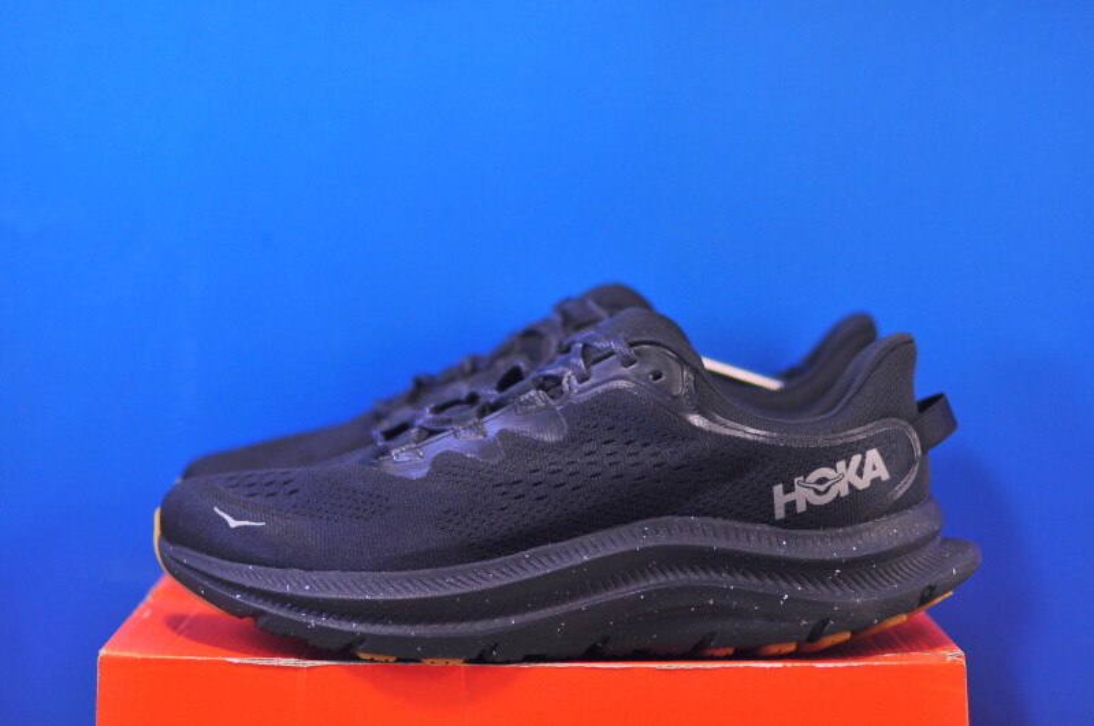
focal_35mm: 75
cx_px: 547
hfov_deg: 27.0
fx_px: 2276
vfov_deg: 18.1
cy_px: 363
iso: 250
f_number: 2.2
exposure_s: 1/320
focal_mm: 50
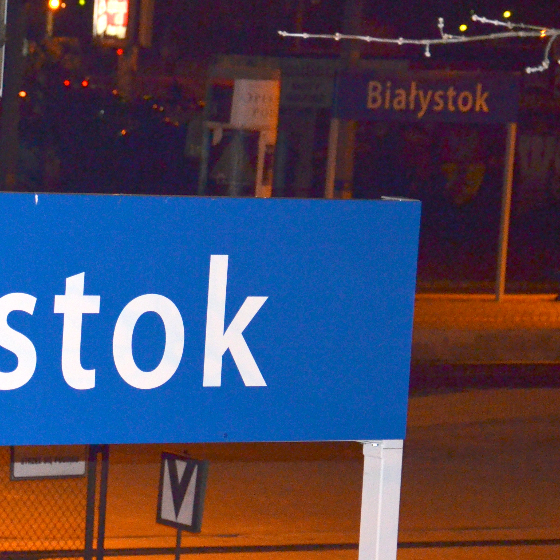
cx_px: -74
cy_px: 392
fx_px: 4649
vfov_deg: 6.9
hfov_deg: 6.9
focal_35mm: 254
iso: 1600
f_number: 5.6
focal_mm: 85
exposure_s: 1/60
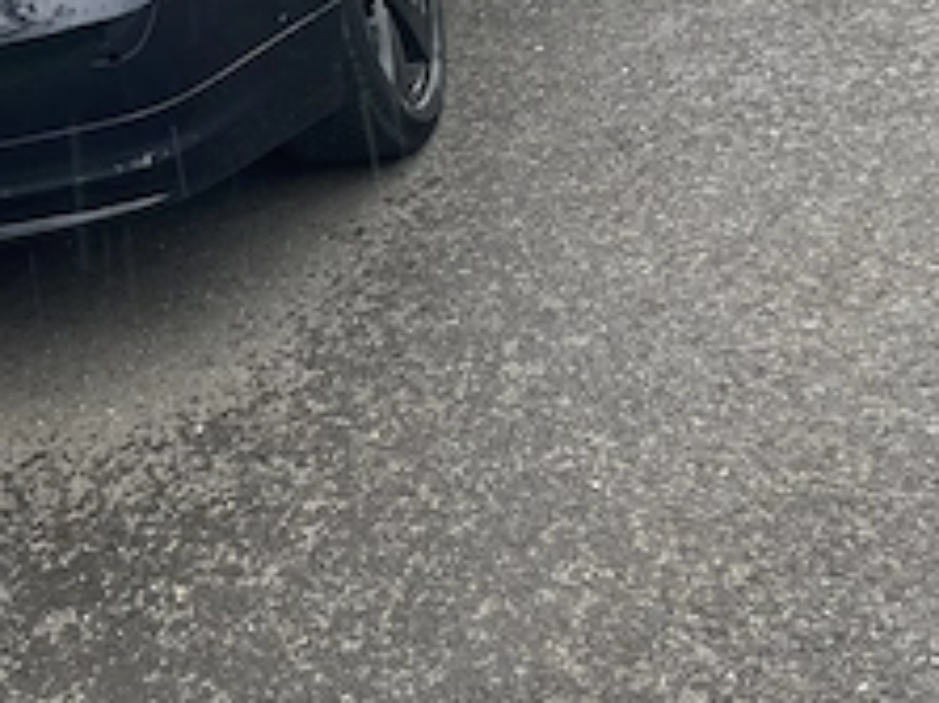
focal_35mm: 70
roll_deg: +20.8
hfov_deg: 24.8
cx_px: -219
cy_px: -88
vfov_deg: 20.0
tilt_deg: -14.5
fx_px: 1898
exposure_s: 1/125
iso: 32
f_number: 1.6
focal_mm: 4.2
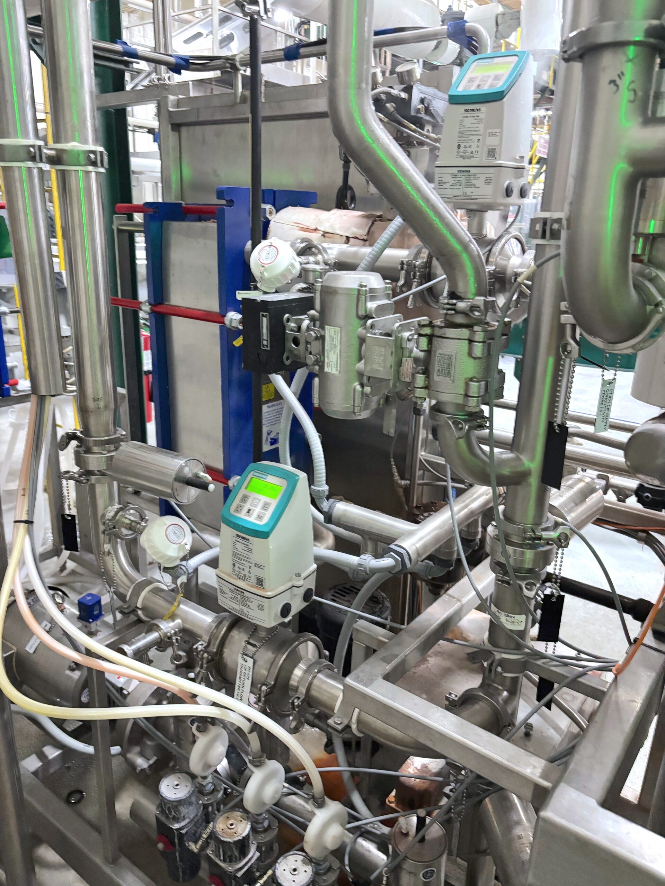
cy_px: 443
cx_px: 332
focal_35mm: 26
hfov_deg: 53.1
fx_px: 666
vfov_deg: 67.3
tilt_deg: -18.1
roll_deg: -3.1
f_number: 1.6
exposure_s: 1/30
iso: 800
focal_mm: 5.96
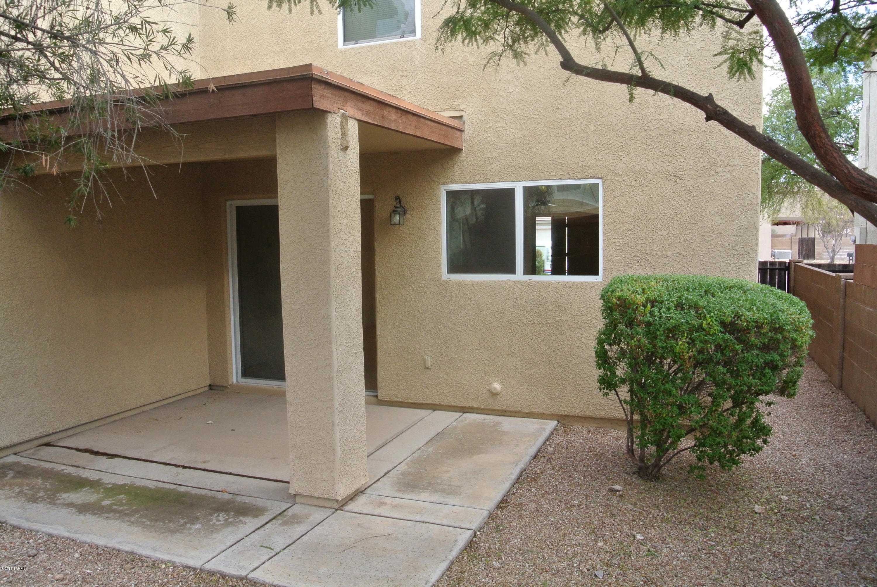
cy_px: 294
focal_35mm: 27
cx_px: 438
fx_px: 659
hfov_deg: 67.3
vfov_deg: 48.0
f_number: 9
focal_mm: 10
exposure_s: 1/60
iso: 400
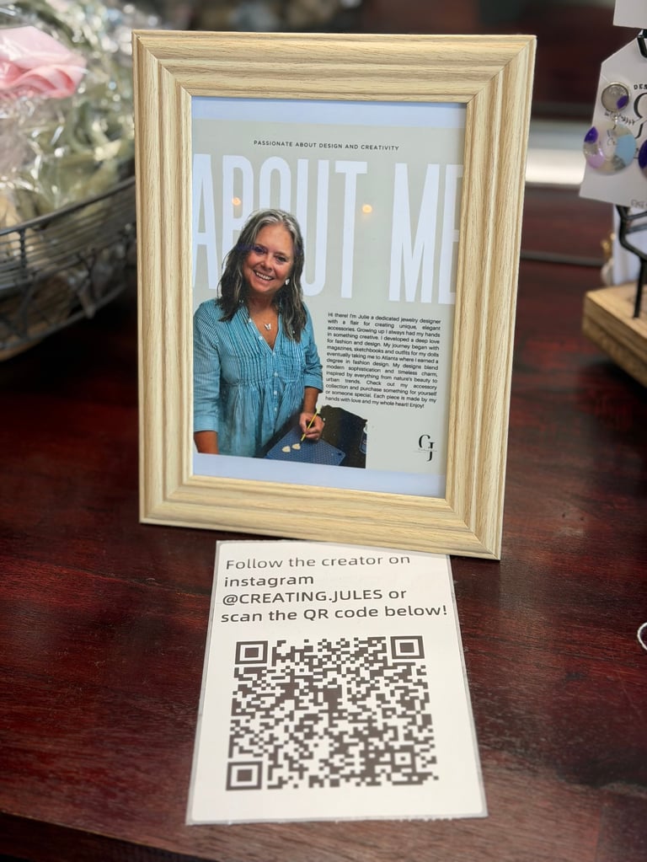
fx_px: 1195
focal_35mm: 48
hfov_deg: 30.3
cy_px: 431
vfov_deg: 39.6
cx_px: 324
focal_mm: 6.76
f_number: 1.78
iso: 64
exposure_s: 1/258
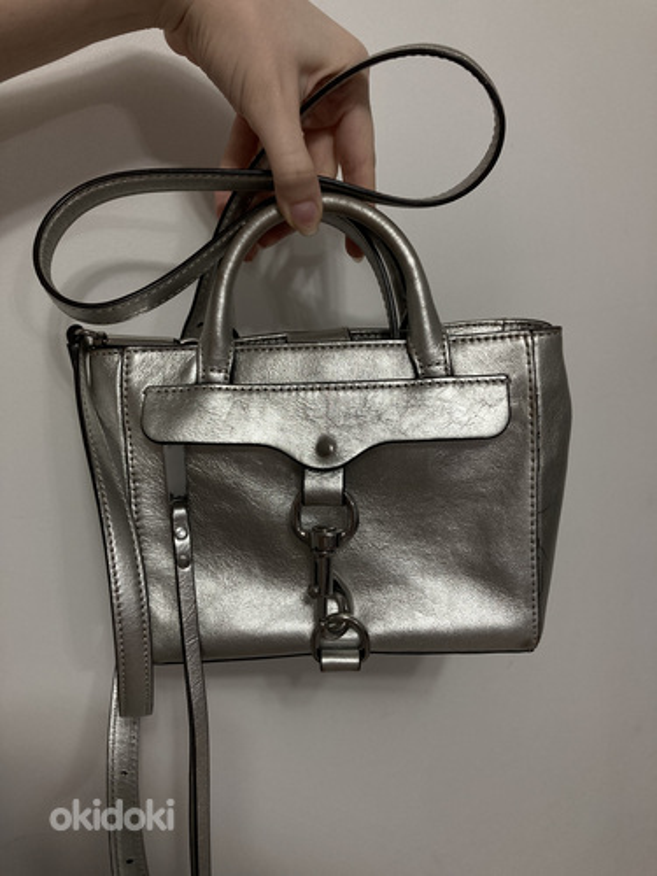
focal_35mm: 28
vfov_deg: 63.4
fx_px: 709
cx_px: 328
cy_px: 438
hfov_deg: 49.7
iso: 40
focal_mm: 3.99
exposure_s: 1/50
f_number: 1.8
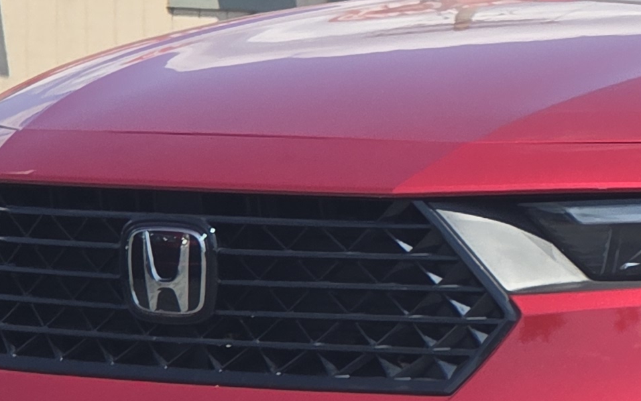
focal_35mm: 306
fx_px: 5347
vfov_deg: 4.3
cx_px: 1047
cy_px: 49
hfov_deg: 6.7
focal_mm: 7
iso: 25
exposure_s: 1/976
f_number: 2.4
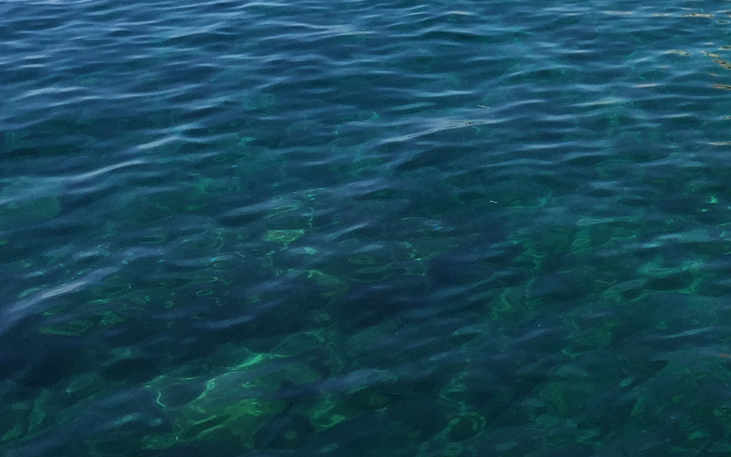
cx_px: 650
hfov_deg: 26.9
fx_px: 1474
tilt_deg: -11.6
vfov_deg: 17.0
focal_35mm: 74
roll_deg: -0.8
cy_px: -51
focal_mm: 4.15
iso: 32
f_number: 2.2
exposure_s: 1/1980
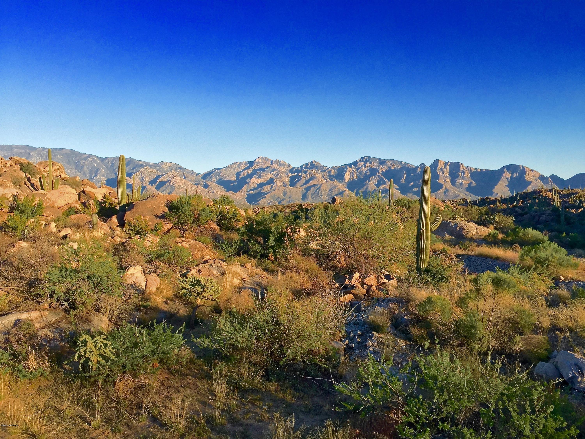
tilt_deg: -2.1
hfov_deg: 61.7
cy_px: 220
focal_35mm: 29
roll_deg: -0.3
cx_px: 292
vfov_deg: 48.2
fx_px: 490
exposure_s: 1/1068
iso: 32
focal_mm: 4.15
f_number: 2.2
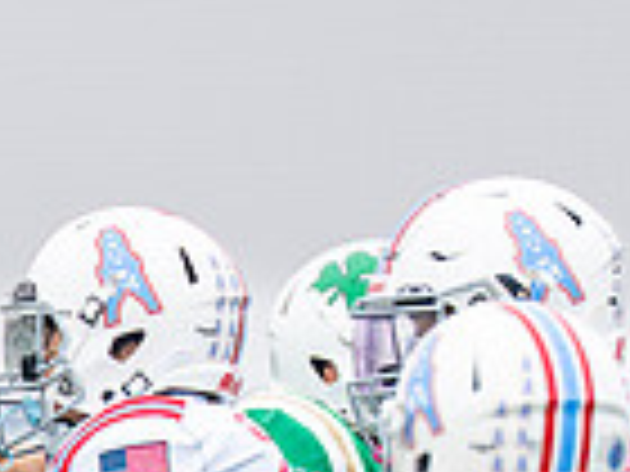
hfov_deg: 1.5
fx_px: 23696
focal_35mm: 1302
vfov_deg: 1.1
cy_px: 866
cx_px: -368
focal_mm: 200
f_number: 2.8
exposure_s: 1/1000
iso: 500
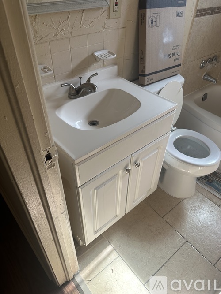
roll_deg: -2.1
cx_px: 110
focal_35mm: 24
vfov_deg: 71.6
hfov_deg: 56.8
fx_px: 204
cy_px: 147
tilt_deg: -41.7
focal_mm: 6.86
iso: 50
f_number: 1.78
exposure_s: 1/121
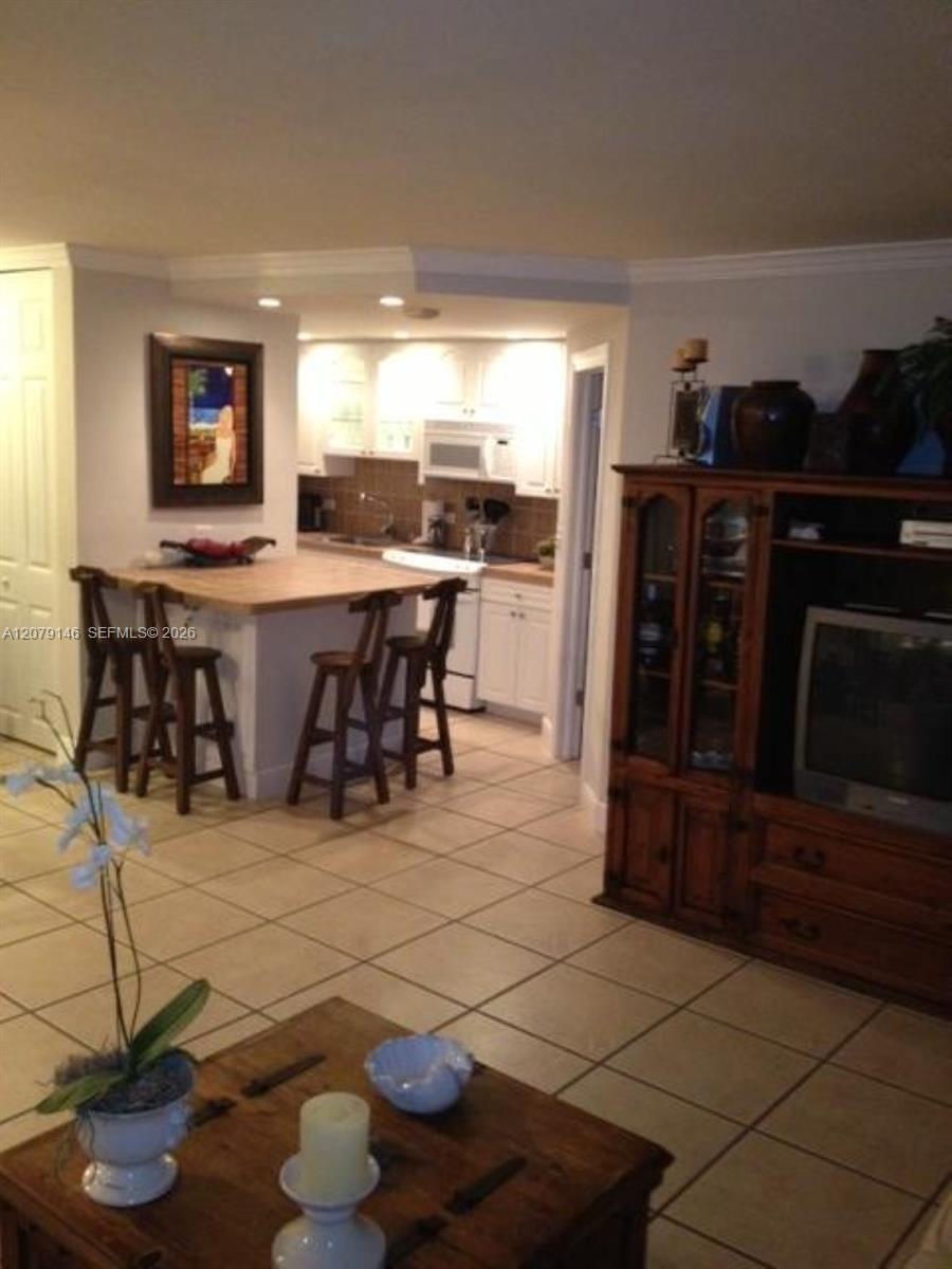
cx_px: 476
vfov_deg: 52.6
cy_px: 634
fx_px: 1283
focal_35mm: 35
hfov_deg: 40.7
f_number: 2.4
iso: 400
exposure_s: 1/16
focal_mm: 4.28
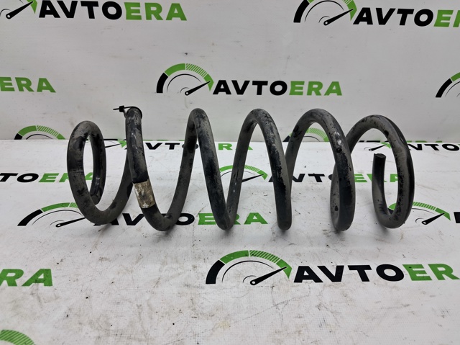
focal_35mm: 27
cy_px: 172
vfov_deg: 51.3
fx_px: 359
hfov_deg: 65.4
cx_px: 230
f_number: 1.8
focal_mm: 4
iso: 50
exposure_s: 1/60
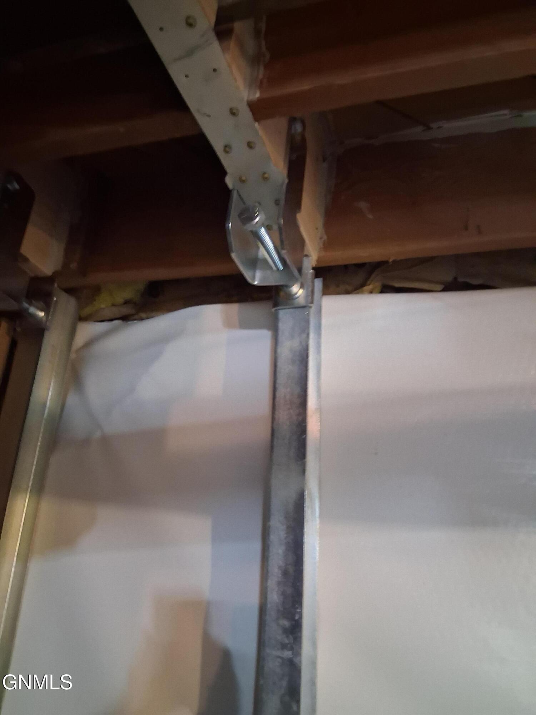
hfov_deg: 53.1
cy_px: 358
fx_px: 537
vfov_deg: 67.3
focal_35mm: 26
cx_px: 268
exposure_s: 1/20
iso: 1000
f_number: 1.8
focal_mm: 3.98
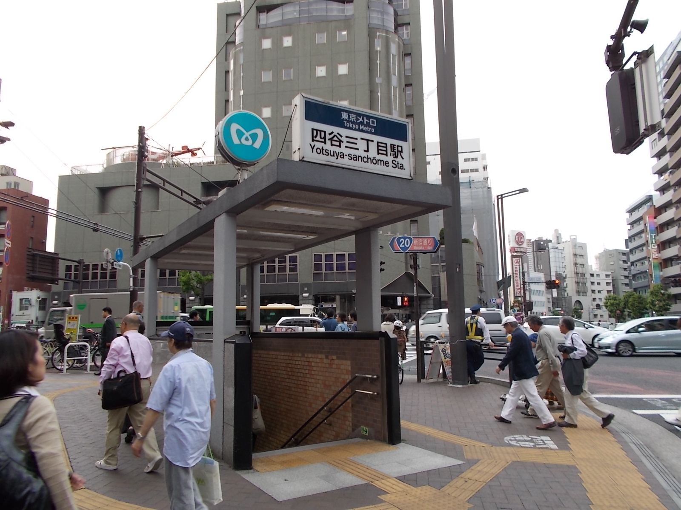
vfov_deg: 53.1
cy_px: 255
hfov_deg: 67.3
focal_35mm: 26
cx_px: 340
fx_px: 511
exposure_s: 1/125
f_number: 3.2
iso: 80
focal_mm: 4.6
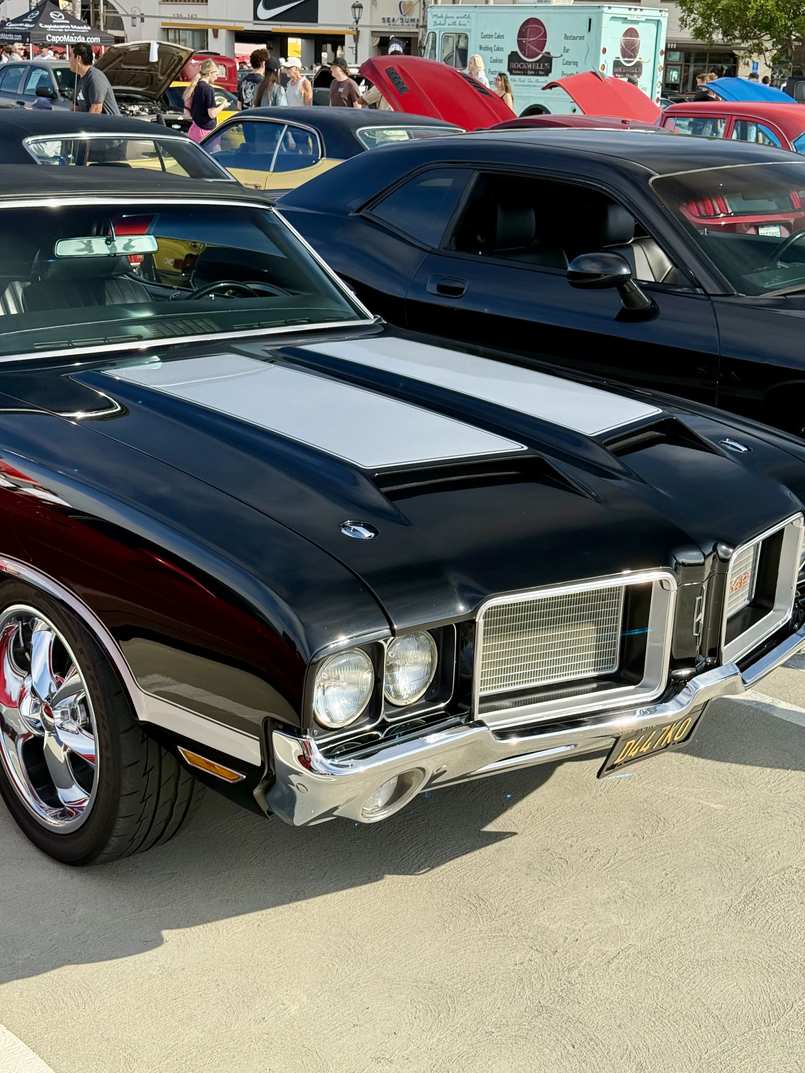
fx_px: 1488
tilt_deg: -16.0
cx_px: 402
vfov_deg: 39.7
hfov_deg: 30.3
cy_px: 536
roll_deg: -2.2
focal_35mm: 48
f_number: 1.78
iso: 100
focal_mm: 6.76
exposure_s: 1/1715
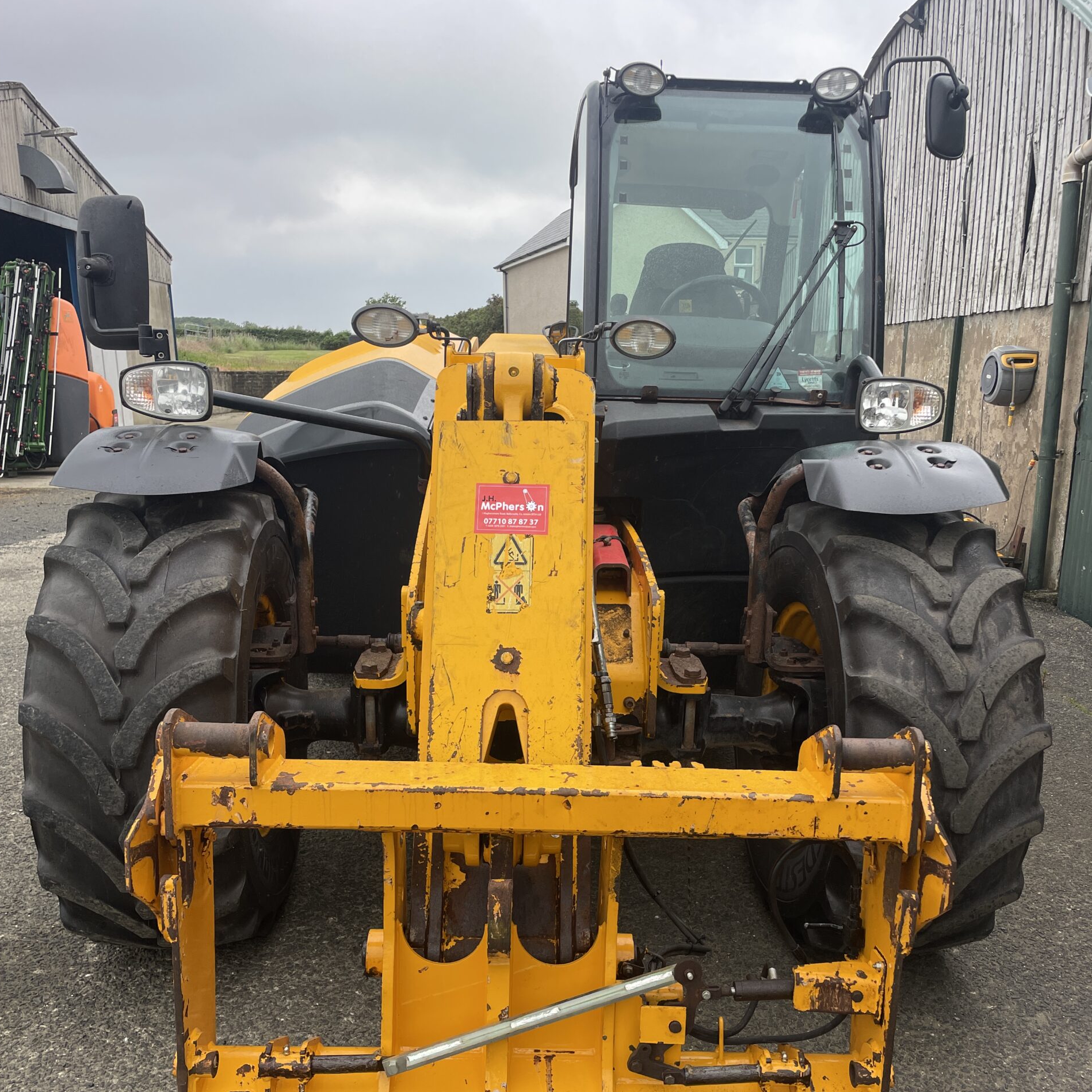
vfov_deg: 52.2
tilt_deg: -13.6
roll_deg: +1.0
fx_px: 1106
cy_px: 658
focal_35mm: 31
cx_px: 547
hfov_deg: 52.5
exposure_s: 1/500
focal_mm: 4.2
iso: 32
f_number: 1.6
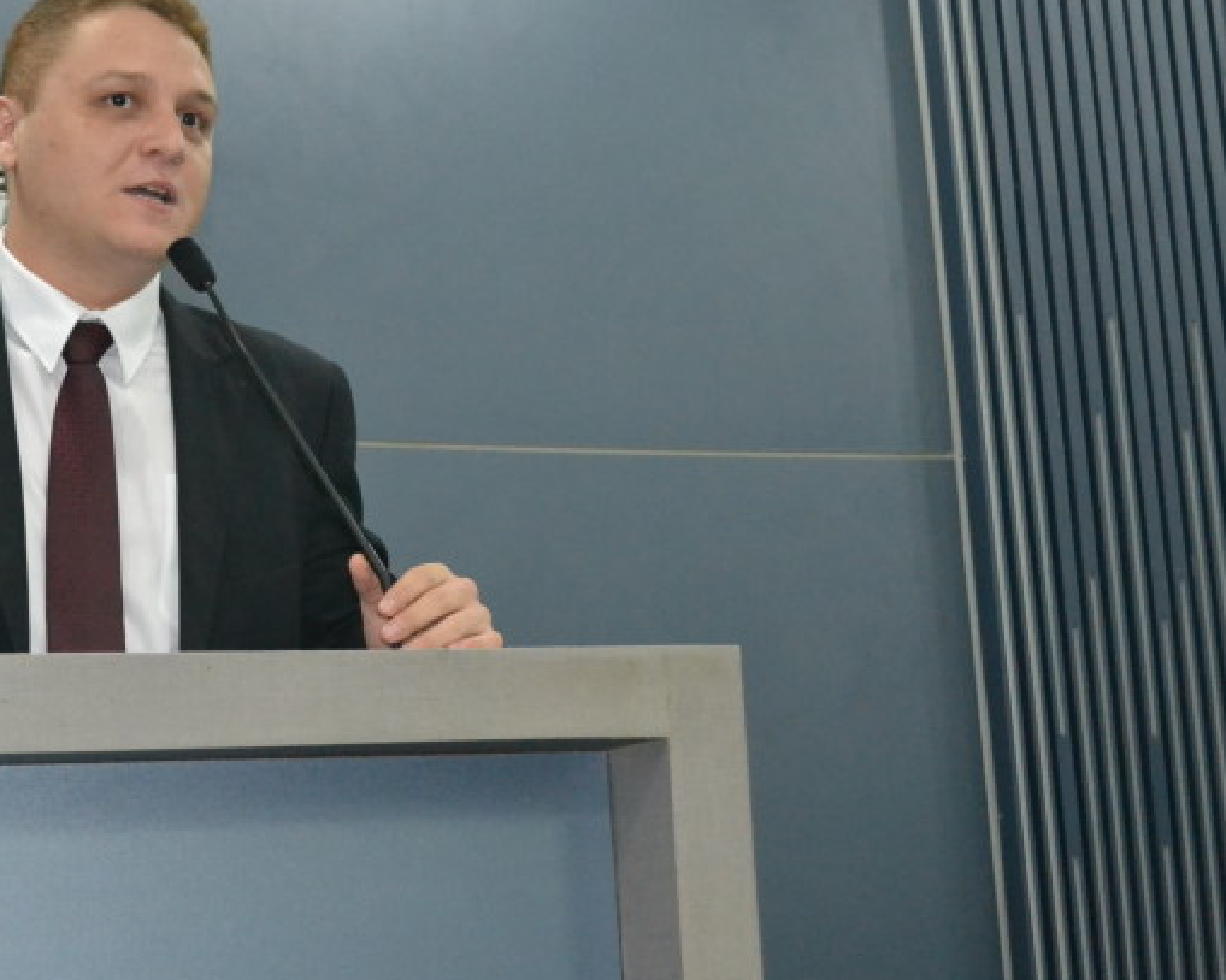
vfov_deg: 24.6
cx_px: 303
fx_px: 2249
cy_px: 500
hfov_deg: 30.0
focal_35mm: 62
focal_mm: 28
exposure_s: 1/60
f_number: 4.5
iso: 3200
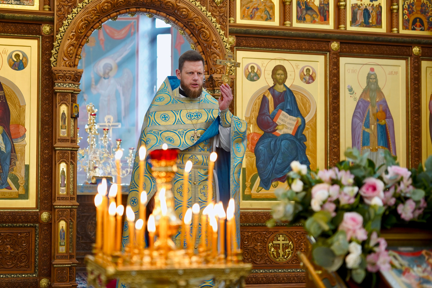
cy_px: 144
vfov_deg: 24.8
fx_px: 656
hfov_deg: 36.4
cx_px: 216
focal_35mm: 55
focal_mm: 54.7
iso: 1000
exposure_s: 1/160
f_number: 2.8
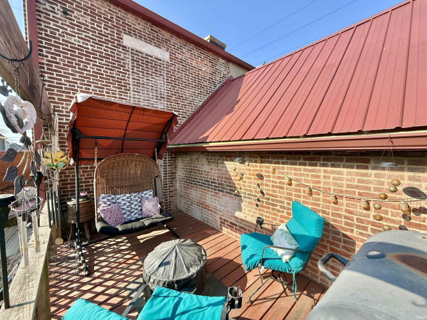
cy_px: 160
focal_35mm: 14
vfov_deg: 85.7
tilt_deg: -3.5
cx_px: 214
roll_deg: +0.0
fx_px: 173
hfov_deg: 102.1
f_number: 2.2
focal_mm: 2.22
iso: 50
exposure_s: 1/664
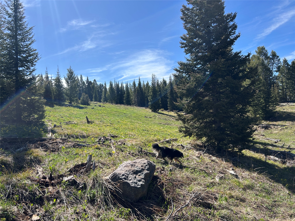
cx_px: 148
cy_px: 110
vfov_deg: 53.1
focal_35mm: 26
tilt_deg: +4.7
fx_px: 222
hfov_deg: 67.3
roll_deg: +2.4
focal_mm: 5.7
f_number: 1.5
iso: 50
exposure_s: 1/3165
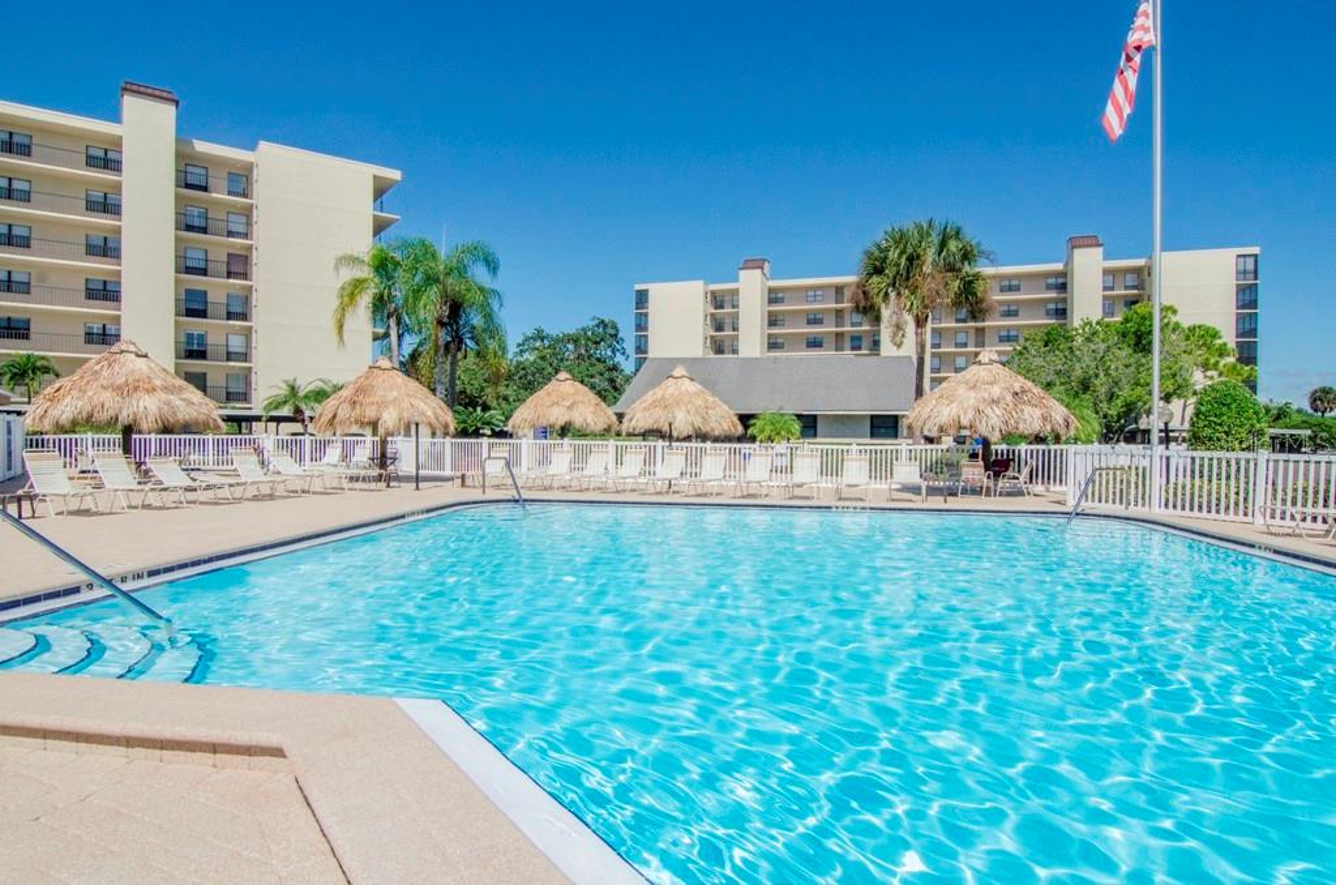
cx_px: 668
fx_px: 722
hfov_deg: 85.5
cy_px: 442
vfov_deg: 63.0
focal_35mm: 20
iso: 500
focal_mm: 13
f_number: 9
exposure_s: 1/2500
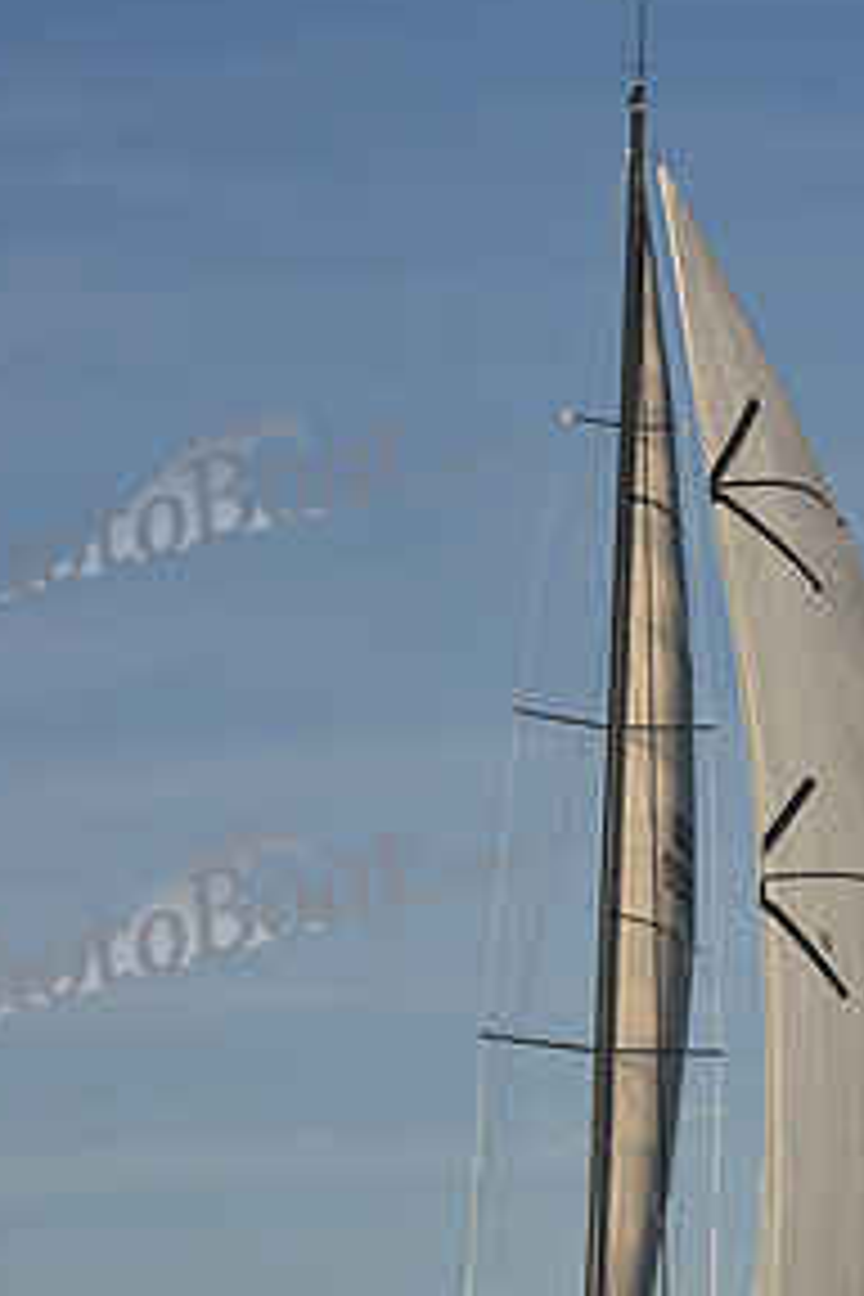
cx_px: 772
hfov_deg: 7.9
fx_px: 6228
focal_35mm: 173
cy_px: 1094
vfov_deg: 11.8
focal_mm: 86
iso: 250
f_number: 6.3
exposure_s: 1/800
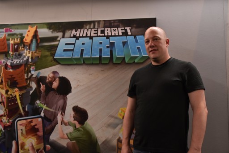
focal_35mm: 36
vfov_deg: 36.8
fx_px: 229
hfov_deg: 53.1
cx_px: 114
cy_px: 76
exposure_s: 1/80
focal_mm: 24
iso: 400
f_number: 3.8
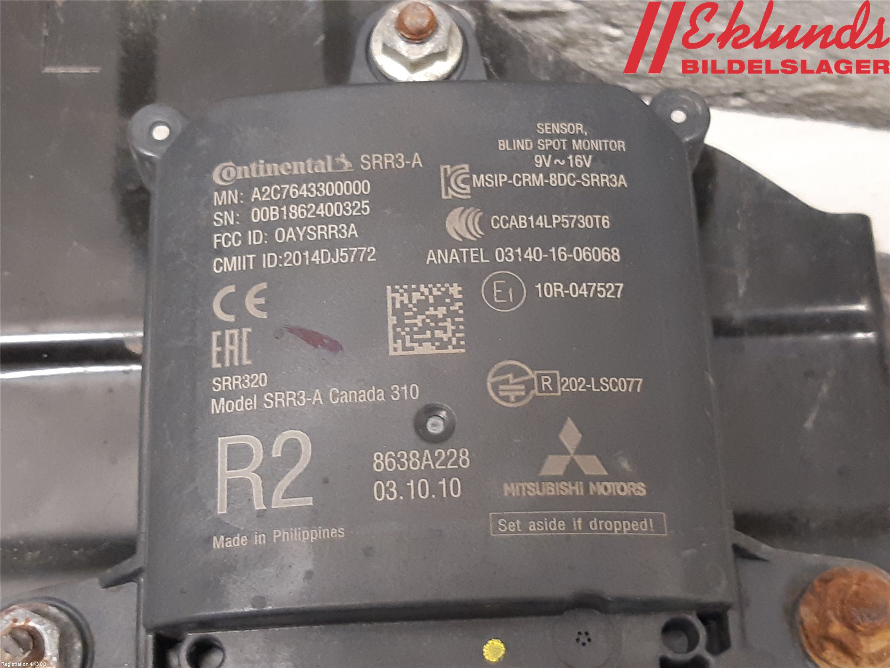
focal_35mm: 26
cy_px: 334
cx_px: 445
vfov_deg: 53.1
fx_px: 668
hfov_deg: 67.3
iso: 250
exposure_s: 1/25
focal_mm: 3.93
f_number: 1.7
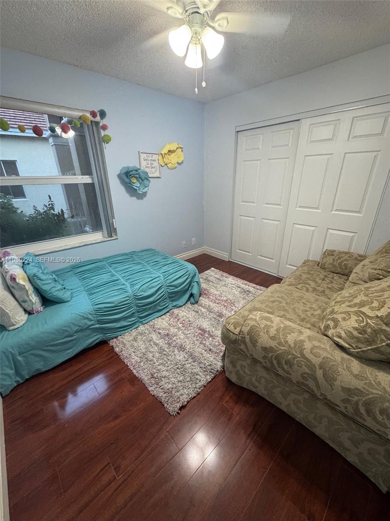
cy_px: 260
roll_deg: +2.3
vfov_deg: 102.1
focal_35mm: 14
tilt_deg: -22.9
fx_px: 210
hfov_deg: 85.7
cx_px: 195
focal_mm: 2.22
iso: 200
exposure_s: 1/60
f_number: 2.2
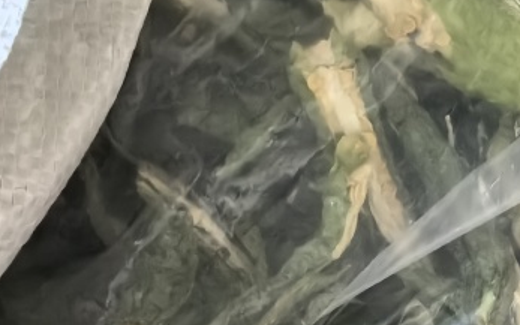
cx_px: 541
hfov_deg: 22.5
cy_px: 371
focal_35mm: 88
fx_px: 1247
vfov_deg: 14.5
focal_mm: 5.75
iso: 1600
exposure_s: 1/99.9
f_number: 2
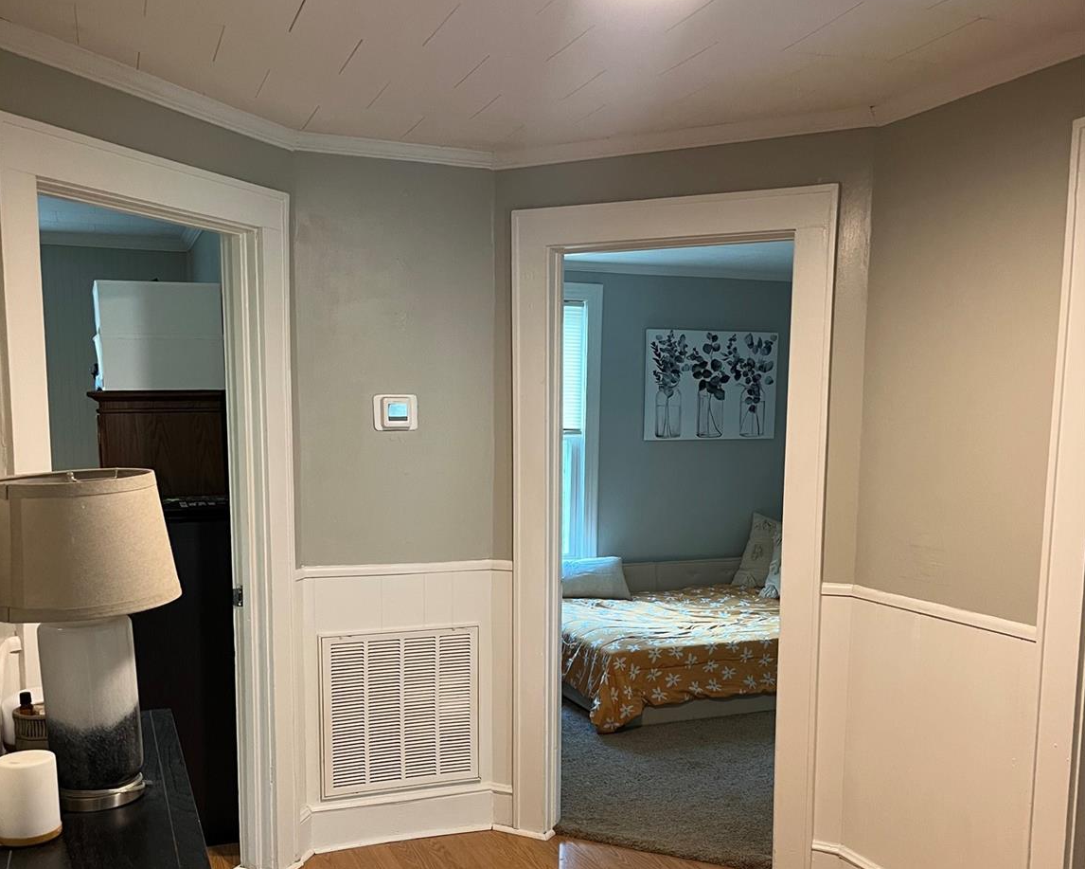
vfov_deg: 42.9
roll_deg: -0.1
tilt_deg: -7.4
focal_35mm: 34
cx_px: 542
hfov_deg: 52.8
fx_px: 1092
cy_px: 568
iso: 250
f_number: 1.6
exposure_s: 1/60
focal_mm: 5.1
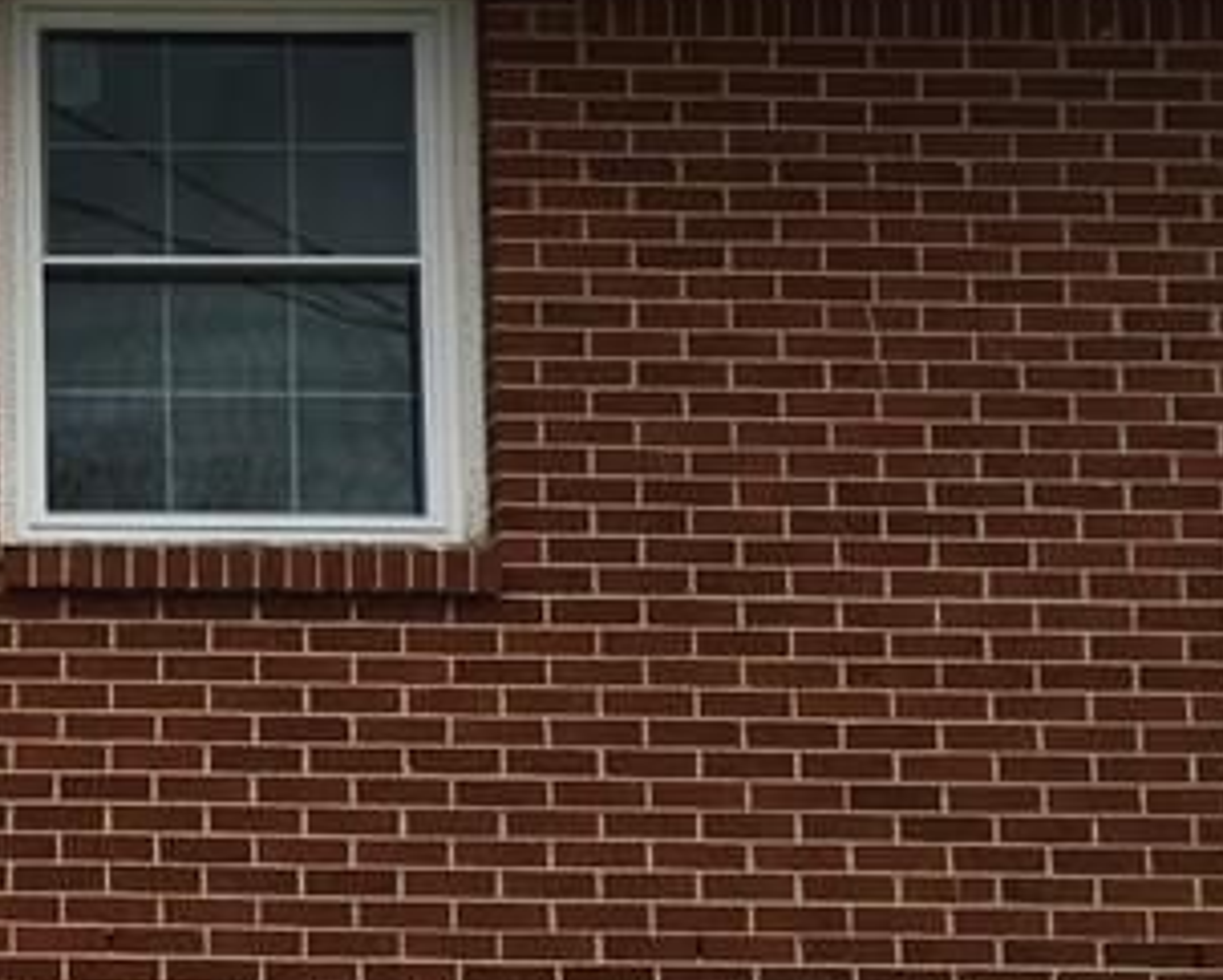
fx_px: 3477
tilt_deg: +9.4
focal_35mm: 96
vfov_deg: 15.9
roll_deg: -3.2
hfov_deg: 18.5
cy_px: 846
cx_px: -373
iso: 25
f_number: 2.2
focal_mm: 4.15
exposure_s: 1/615
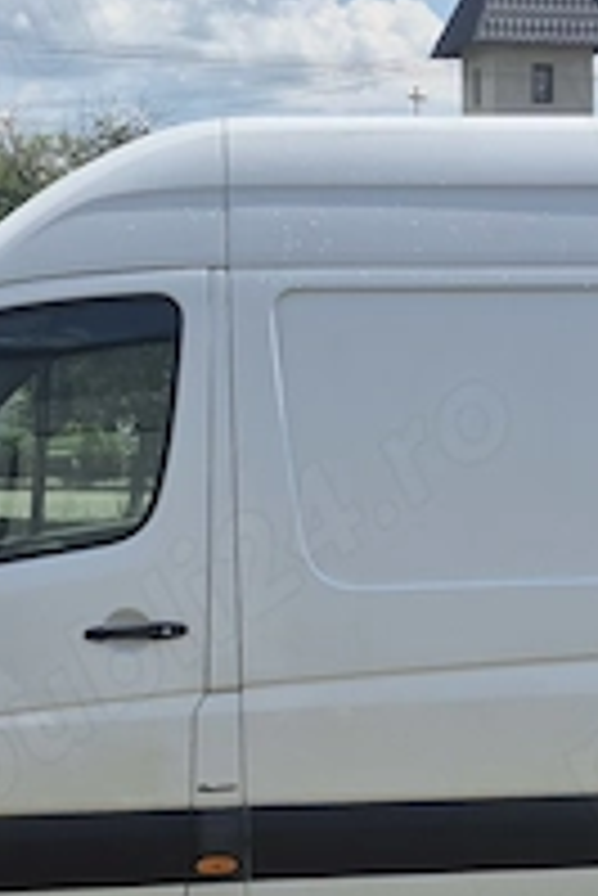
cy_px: 644
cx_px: 535
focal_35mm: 72
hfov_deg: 18.6
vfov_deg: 27.8
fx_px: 1791
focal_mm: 5.4
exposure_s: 1/2184
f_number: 1.8
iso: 25
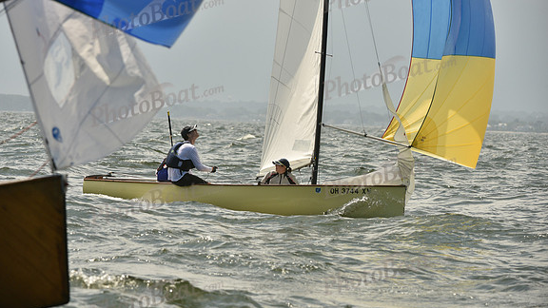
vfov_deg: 5.8
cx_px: 274
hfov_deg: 10.2
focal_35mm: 211
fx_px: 3066
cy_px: 138
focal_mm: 200
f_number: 6.3
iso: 250
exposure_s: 1/1600
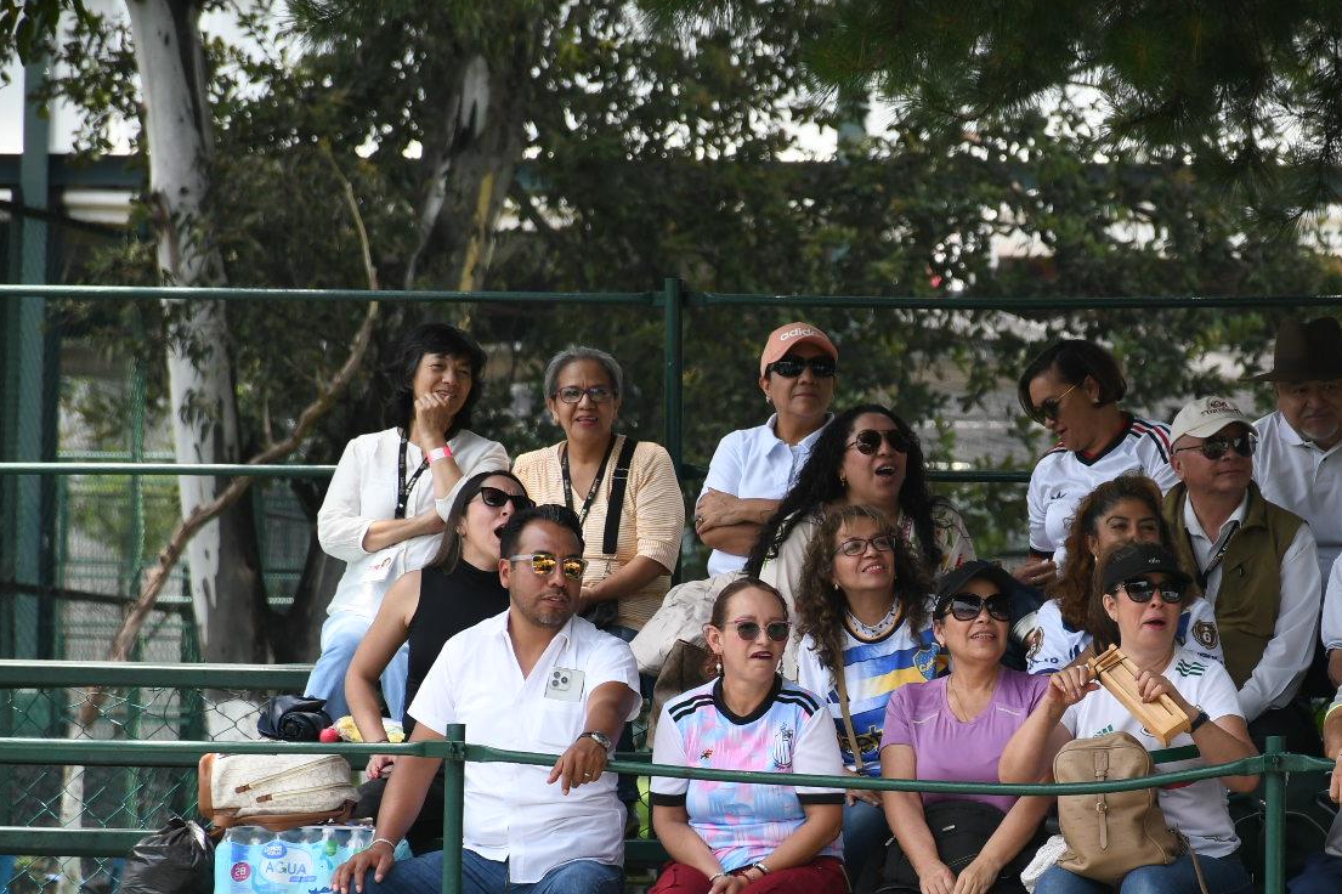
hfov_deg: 6.7
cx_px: 961
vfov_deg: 4.5
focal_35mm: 308
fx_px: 11477
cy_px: 646
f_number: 5.6
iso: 400
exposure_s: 1/500
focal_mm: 140
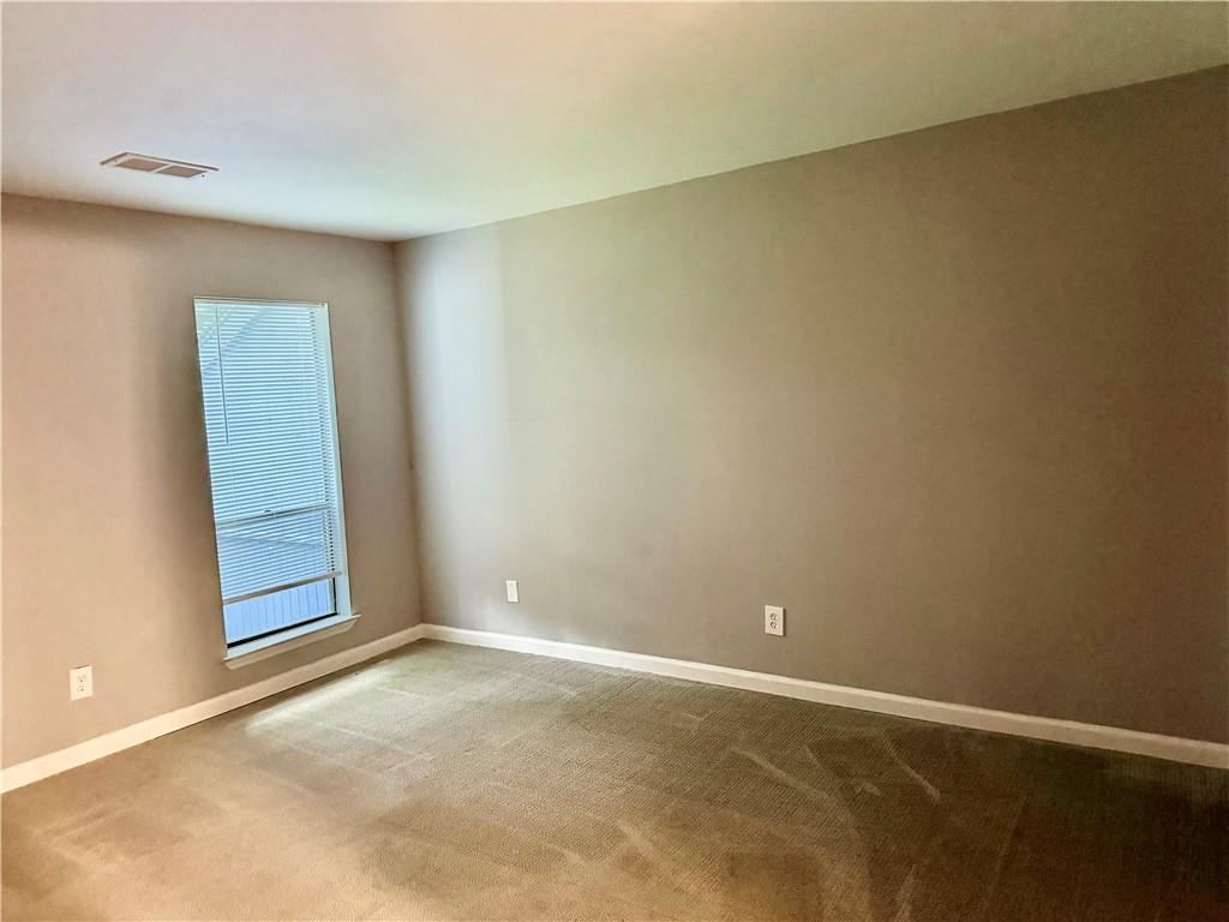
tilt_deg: -3.2
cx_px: 614
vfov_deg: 56.8
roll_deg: +2.9
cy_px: 461
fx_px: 852
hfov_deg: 71.6
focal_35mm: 24
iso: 800
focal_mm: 6.76
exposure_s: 1/30
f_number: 1.78
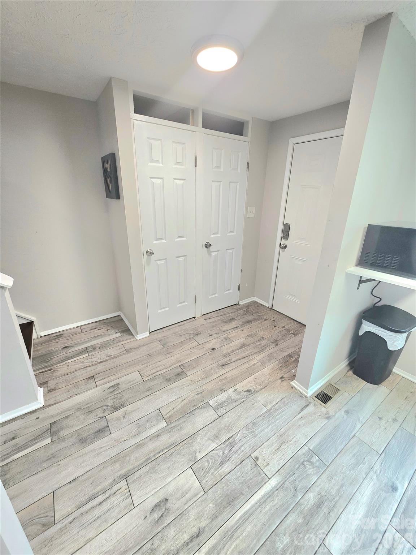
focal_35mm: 13
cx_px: 208
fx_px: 208
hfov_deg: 89.9
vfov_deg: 106.2
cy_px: 278
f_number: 2.2
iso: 125
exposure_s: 1/60.2
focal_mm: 2.2
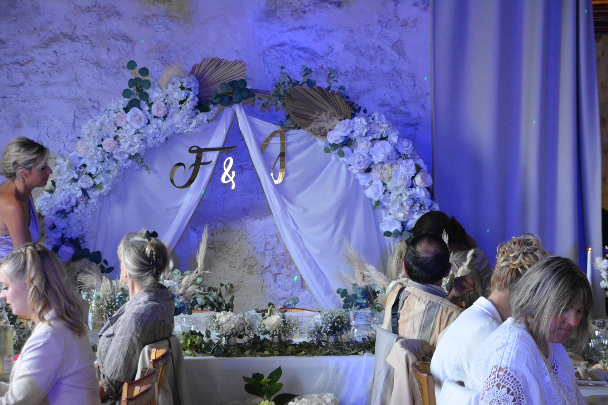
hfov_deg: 18.9
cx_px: 304
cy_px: 202
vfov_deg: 12.7
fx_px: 1824
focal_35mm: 108
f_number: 5.3
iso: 3200
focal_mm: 72
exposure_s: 1/100
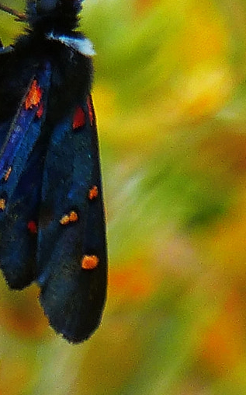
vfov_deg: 0.5
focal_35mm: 4010
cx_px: 65
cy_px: -23
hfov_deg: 0.3
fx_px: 43064
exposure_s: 1/250
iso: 100
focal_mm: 108
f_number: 4
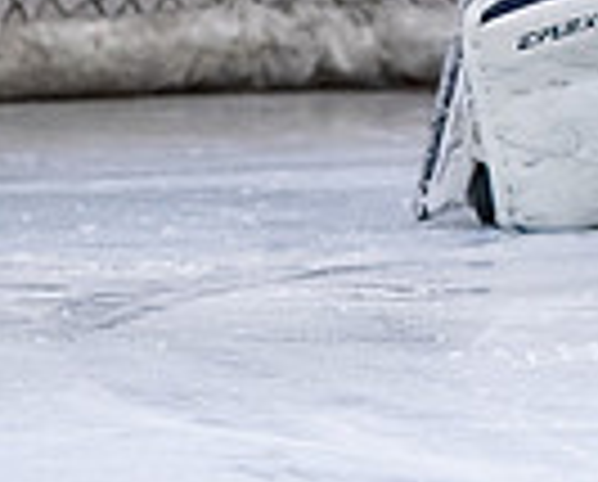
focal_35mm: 1279
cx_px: 1037
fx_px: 22686
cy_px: -567
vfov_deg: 1.2
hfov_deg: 1.5
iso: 2000
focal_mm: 165
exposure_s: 1/800
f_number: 3.2
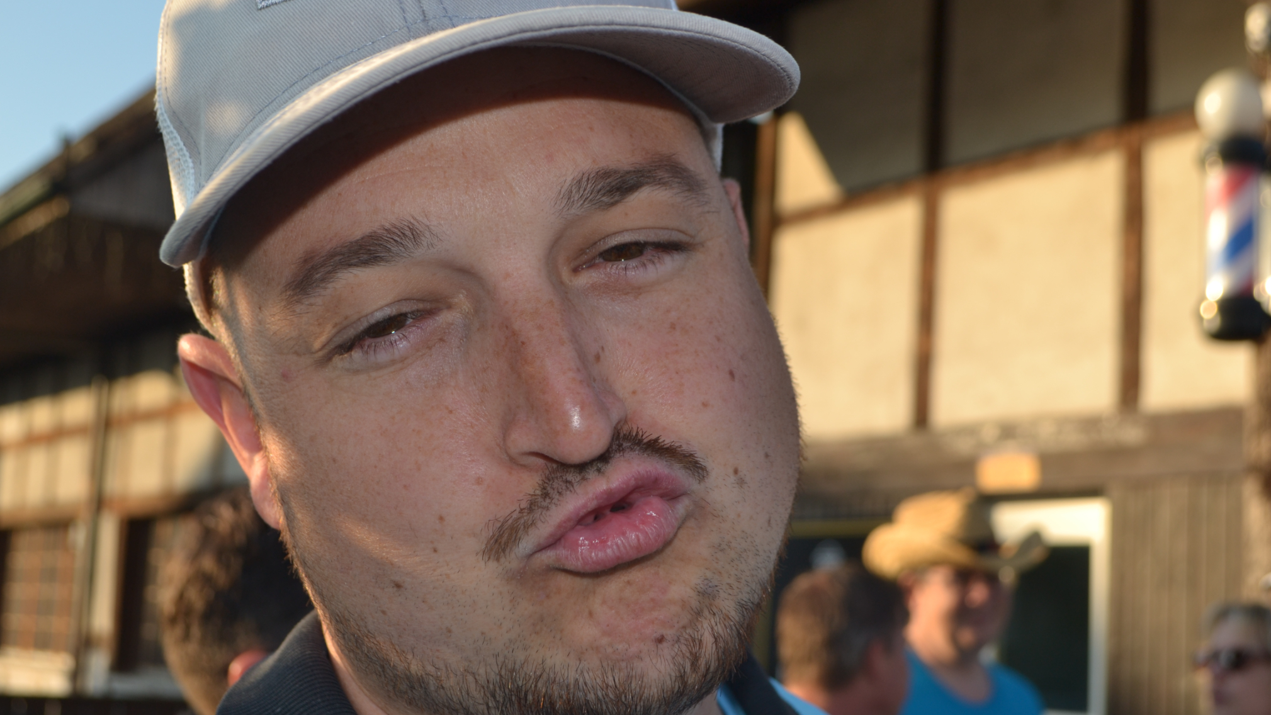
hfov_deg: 40.6
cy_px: 401
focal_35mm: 51
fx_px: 1719
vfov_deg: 23.5
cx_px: 629
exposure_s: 1/200
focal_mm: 32
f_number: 6.3
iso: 100
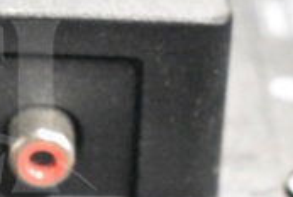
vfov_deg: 5.7
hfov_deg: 8.3
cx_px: -93
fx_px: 1981
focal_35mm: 243
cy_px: 155
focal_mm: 46
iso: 20000
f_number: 5.3
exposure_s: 1/80
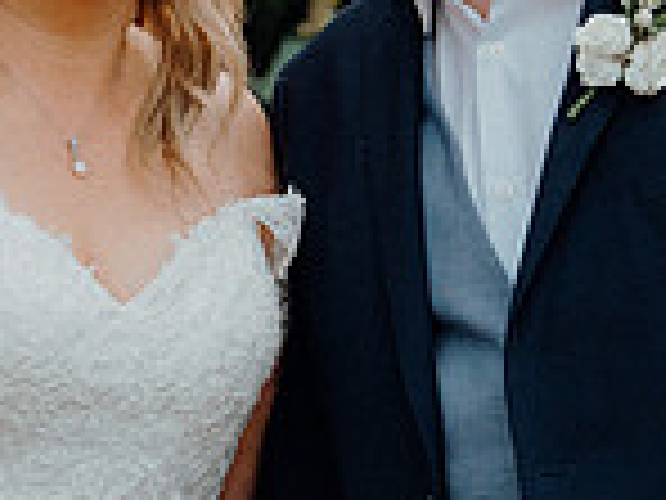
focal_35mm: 248
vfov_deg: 6.0
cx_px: 189
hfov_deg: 8.0
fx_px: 4771
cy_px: 394
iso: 2500
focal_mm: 66
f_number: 3.5
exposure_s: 1/160
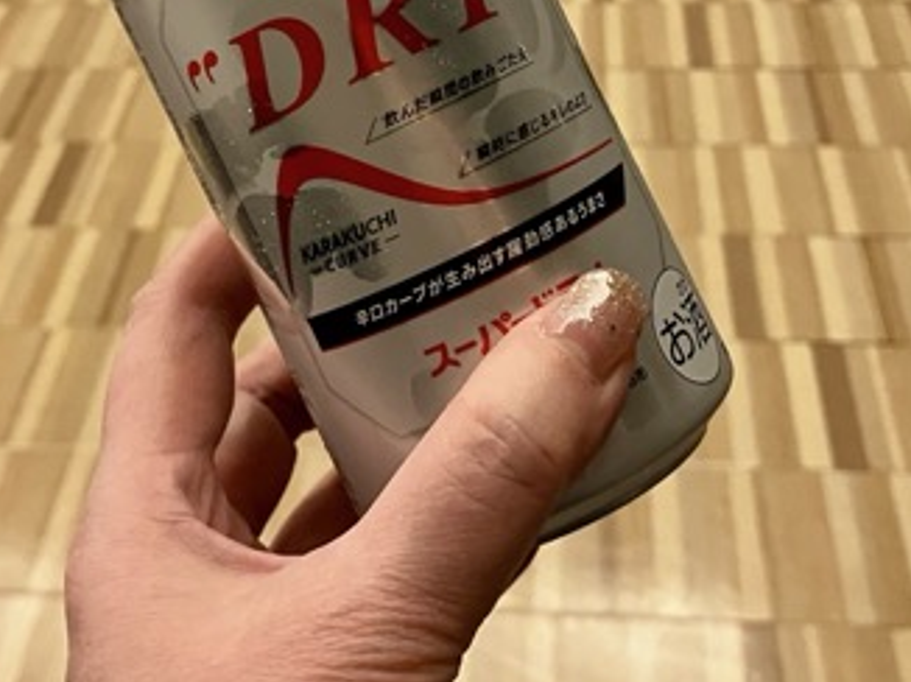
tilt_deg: -35.0
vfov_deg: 26.0
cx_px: 402
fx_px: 1446
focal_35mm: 55
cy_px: 131
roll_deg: +3.4
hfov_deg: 34.9
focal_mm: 3.99
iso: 320
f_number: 1.8
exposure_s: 1/33
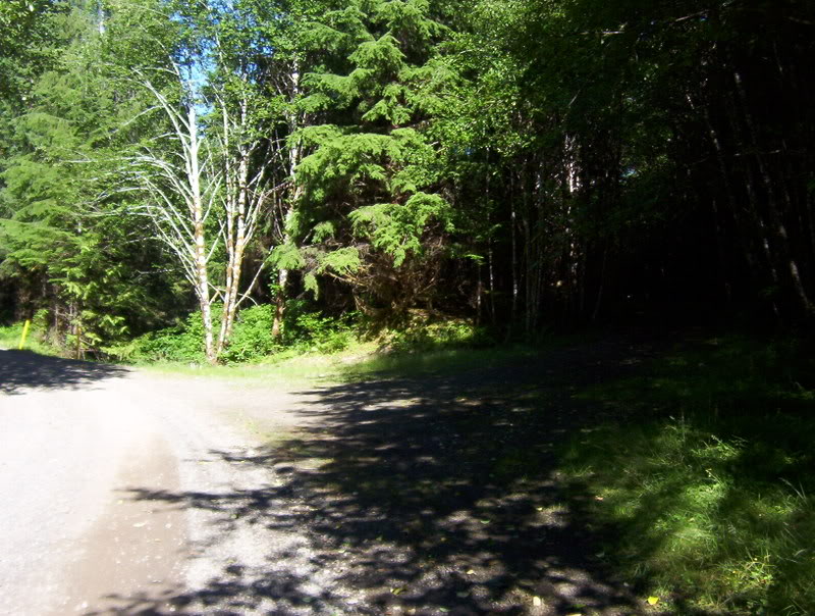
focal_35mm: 36
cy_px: 308
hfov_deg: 51.2
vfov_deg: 39.8
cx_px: 408
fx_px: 850
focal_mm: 5.54
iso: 100
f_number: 2.76
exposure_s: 1/609
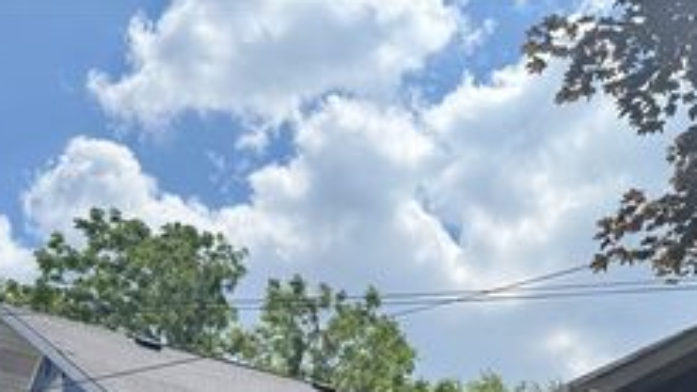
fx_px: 980
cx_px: 395
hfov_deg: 39.1
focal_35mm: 53
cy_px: 526
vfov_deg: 20.5
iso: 100
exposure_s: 1/5319
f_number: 1.78
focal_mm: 6.76
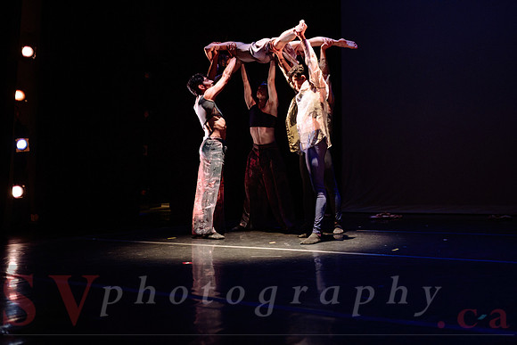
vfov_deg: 36.0
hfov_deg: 50.3
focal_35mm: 37
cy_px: 126
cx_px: 382
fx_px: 527
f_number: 1.4
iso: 1000
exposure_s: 1/400
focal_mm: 24
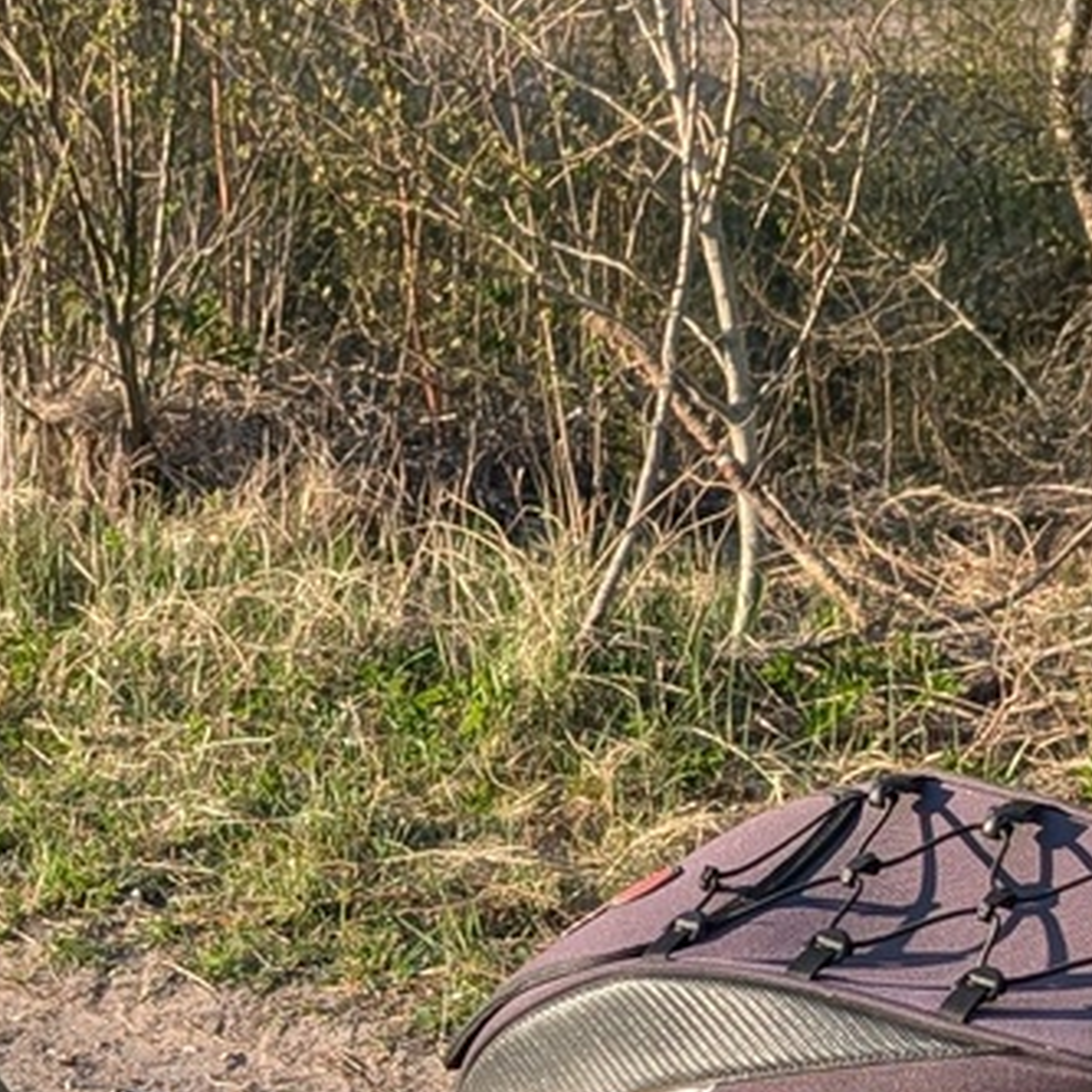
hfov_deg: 16.9
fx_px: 3640
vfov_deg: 16.2
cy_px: 1425
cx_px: 177
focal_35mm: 102
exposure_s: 1/5291
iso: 22
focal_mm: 6.9
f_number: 1.68
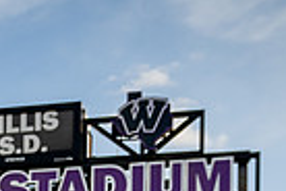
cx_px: 29
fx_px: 882
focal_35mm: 111
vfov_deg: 10.7
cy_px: 448
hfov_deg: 18.1
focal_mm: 34
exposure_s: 1/800
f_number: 4.5
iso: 200
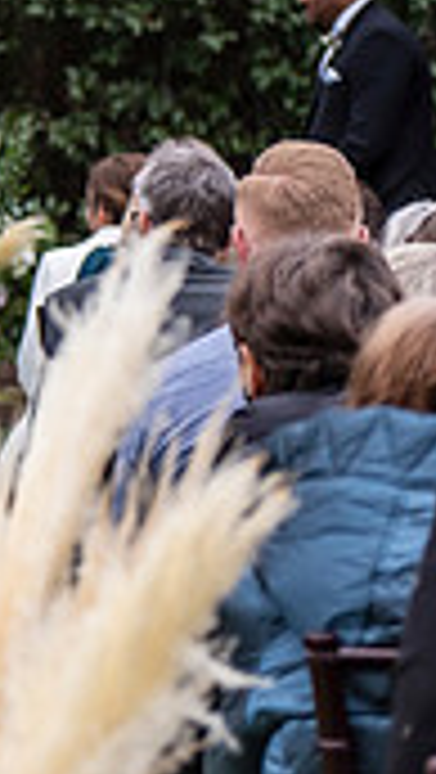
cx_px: -773
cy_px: 119
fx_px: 5067
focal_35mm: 247
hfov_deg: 4.7
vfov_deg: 8.7
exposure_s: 1/200
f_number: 2.8
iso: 250
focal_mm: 70
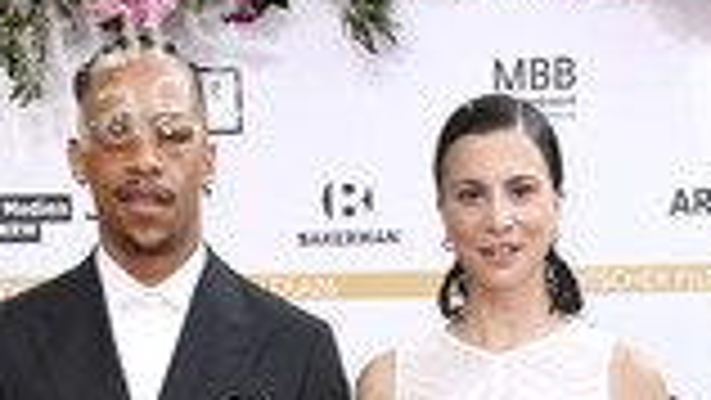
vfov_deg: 9.6
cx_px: 513
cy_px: 769
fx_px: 2244
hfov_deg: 17.9
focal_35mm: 119
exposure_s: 1/250
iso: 500
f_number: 6.3
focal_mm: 45
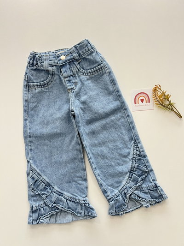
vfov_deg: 67.3
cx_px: 92
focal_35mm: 26
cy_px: 123
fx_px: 184
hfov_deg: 53.1
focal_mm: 5.7
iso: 160
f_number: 1.5
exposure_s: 1/50
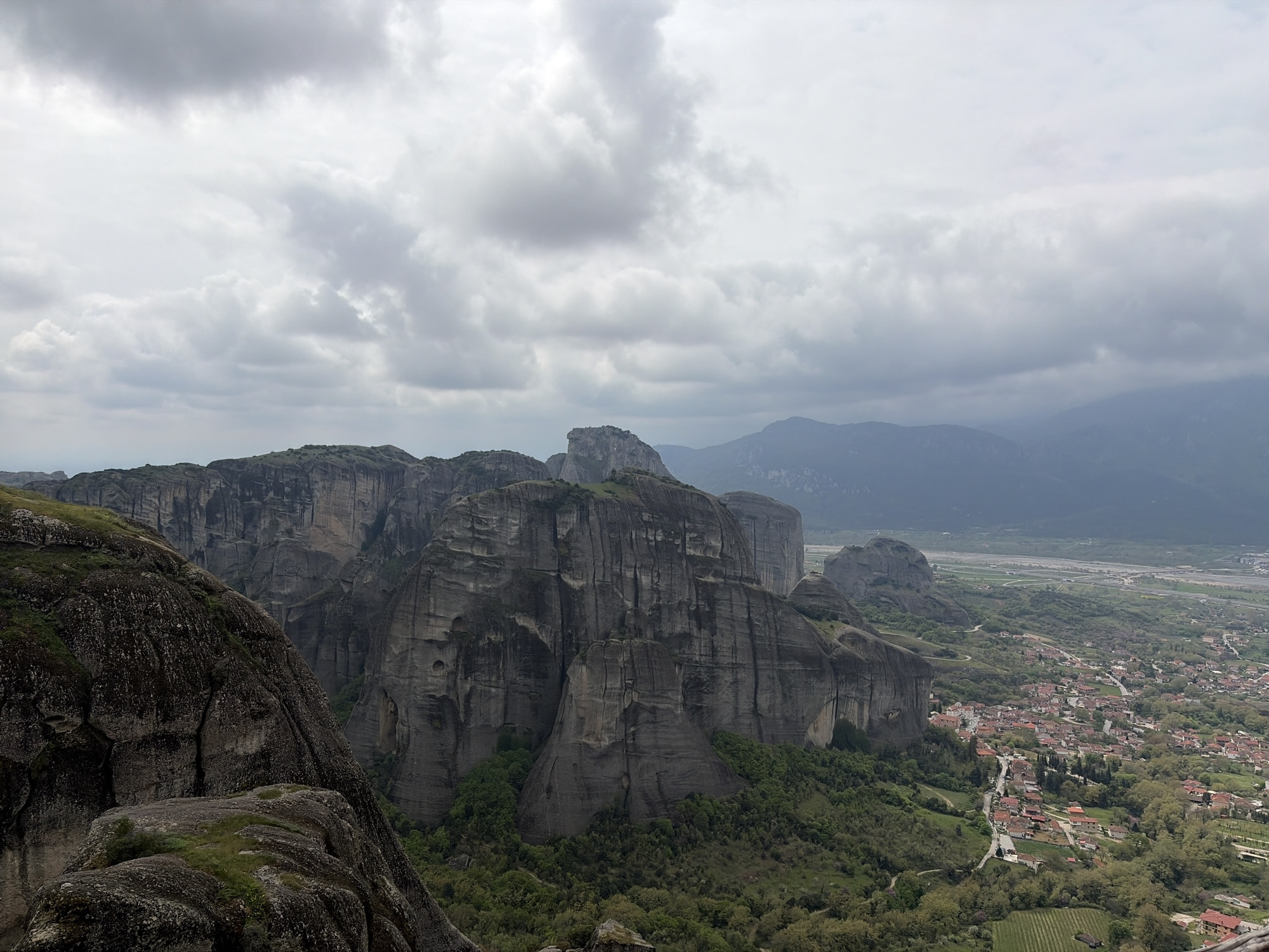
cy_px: 476
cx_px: 634
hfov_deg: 67.3
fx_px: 953
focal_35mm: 26
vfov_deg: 53.1
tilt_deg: -0.9
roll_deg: -0.7
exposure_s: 1/8850
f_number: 1.6
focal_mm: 5.96
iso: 50
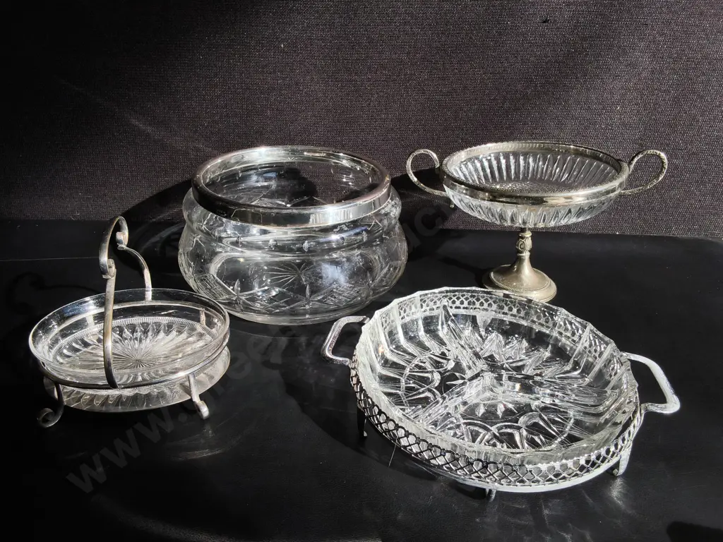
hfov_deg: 65.3
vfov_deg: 51.4
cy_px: 271
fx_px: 564
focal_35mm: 27
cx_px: 362
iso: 32
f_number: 2
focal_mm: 2.87
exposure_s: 1/1172
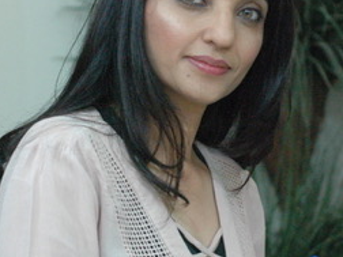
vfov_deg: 8.1
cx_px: 147
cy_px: 133
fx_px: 1813
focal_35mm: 183
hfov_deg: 10.8
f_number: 2.8
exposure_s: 1/30
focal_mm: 50
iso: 1600
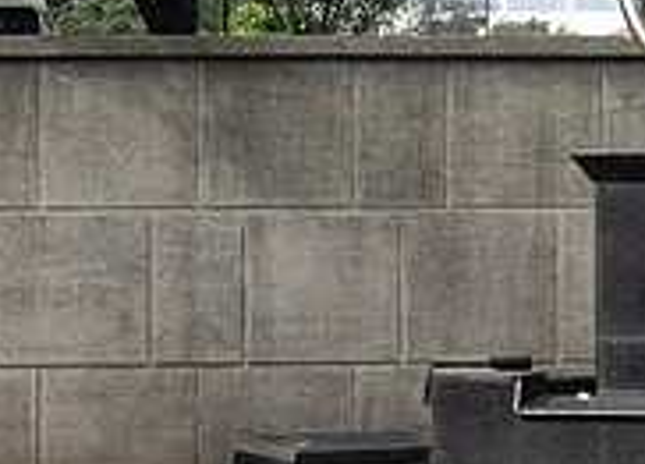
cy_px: 13
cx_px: 742
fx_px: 4132
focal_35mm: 225
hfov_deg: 8.8
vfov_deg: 6.4
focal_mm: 24
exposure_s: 1/640
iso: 1800
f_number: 5.6
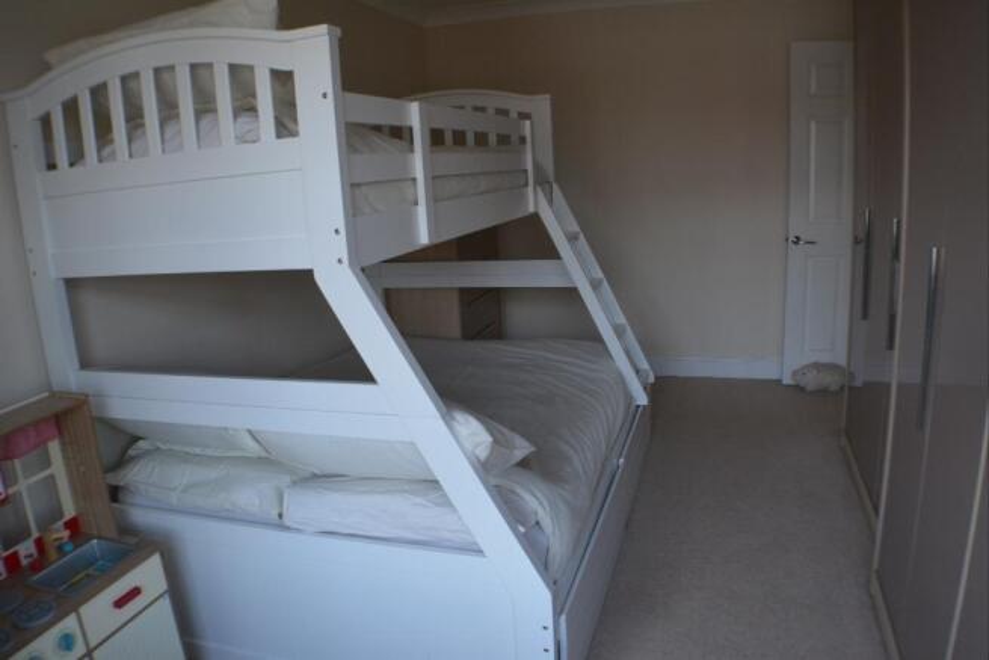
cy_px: 330
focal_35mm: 34
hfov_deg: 55.1
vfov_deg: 38.4
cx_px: 494
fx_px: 948
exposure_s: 1/125
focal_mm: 23
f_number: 5.6
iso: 400
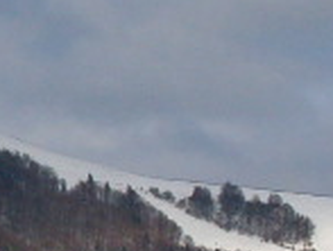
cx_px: -349
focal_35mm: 264
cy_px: 192
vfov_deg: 5.7
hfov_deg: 7.2
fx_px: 2546
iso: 80
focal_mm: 6.3
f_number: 8.4
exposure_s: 1/250
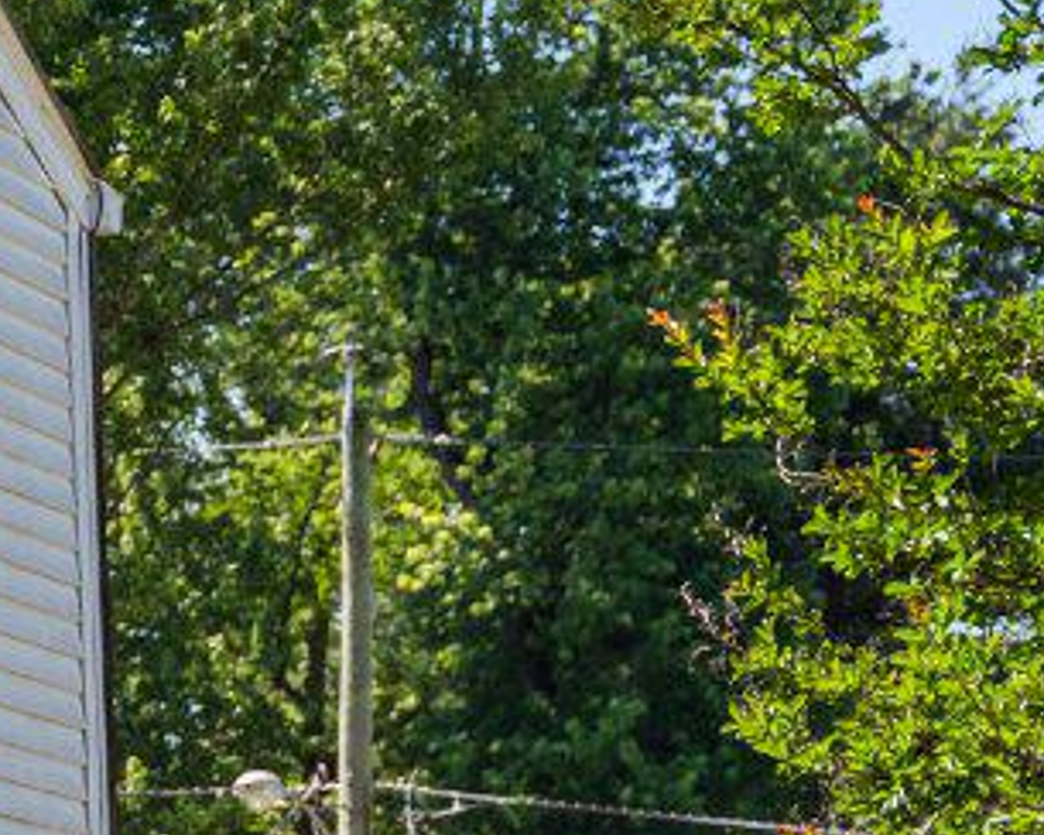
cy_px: 915
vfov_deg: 5.4
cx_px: -2235
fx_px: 8775
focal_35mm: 284
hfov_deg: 6.2
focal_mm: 45
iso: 160
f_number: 2.8
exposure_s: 1/1600
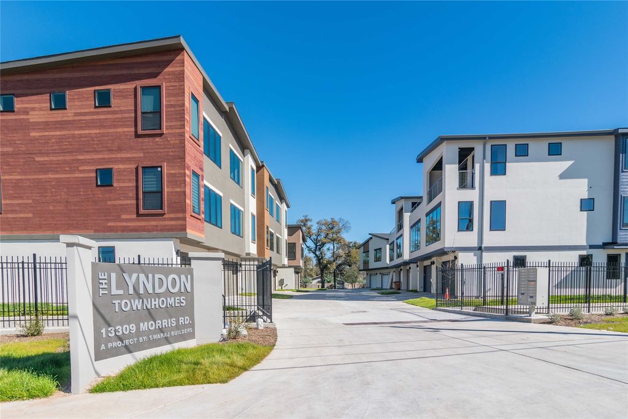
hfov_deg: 90.0
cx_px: 314
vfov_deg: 67.4
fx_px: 314
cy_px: 210
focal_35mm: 18
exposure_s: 1/320
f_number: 9
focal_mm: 12
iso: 100
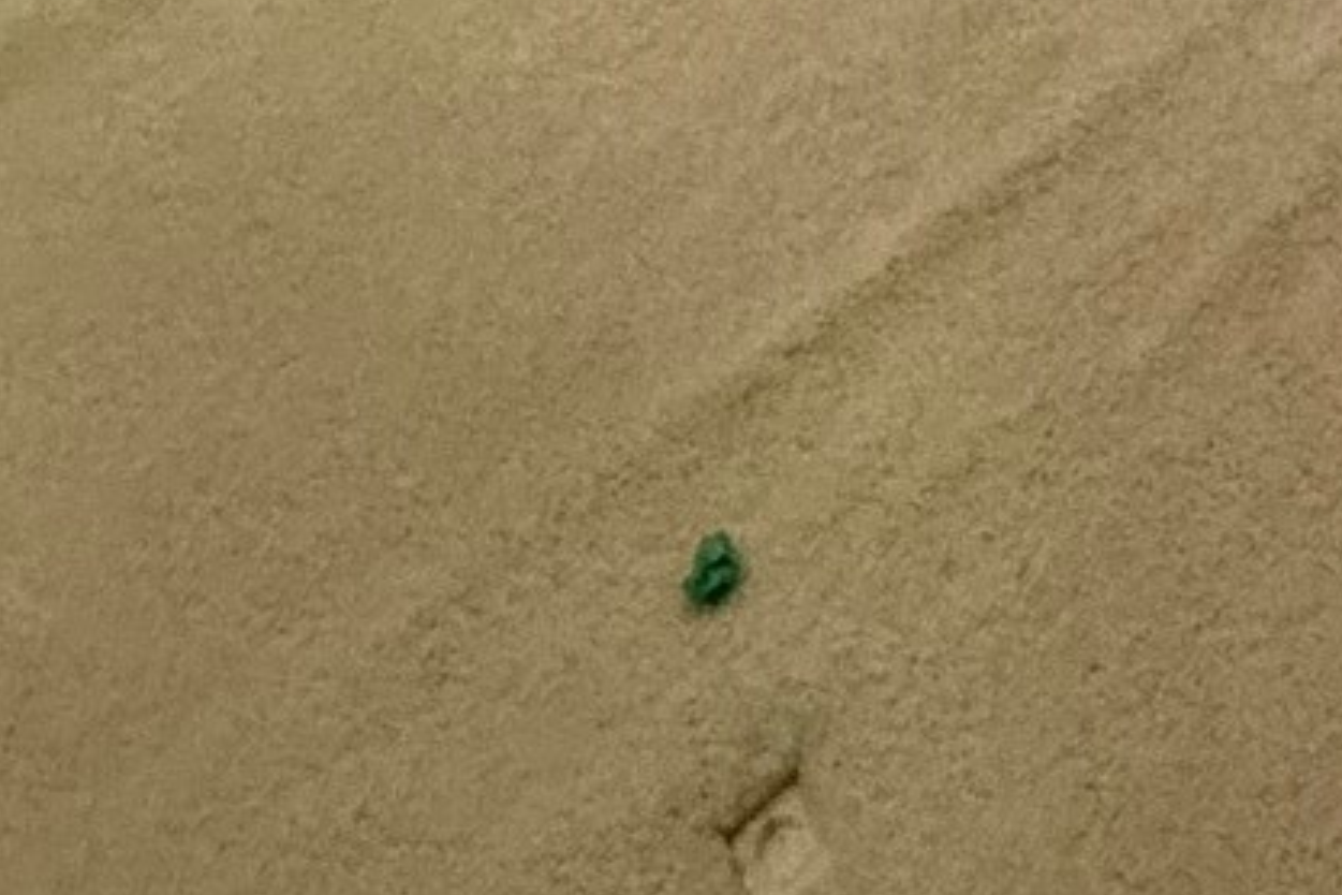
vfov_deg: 11.2
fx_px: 2497
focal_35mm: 67
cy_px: -1854
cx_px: 1387
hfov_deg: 28.0
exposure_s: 1/60
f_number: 2.2
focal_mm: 2.22
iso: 400
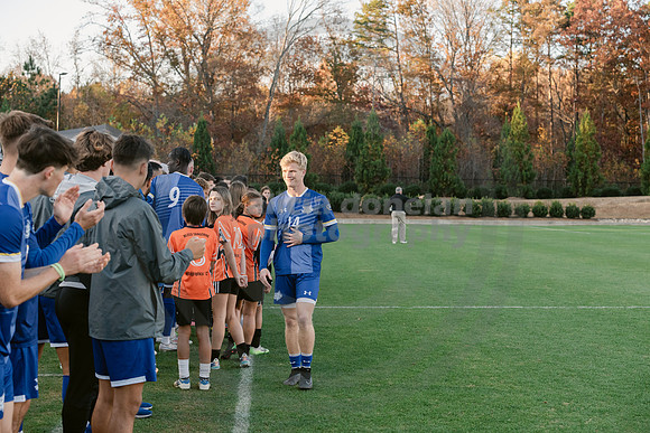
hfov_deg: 28.8
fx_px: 1264
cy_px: 216
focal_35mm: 70
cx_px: 325
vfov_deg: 19.5
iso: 1250
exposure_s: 1/640
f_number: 5
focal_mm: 70
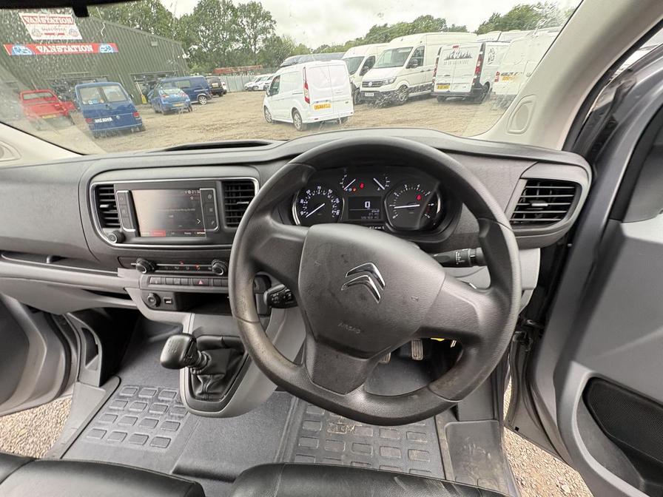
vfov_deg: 85.7
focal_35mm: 14
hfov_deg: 102.1
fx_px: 268
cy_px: 248
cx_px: 332
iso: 200
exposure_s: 1/94
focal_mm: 2.22
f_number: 2.2
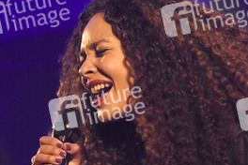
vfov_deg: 3.0
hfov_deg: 4.5
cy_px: 156
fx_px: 3134
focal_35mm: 455
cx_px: 124
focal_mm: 200
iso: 1600
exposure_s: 1/250
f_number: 2.8
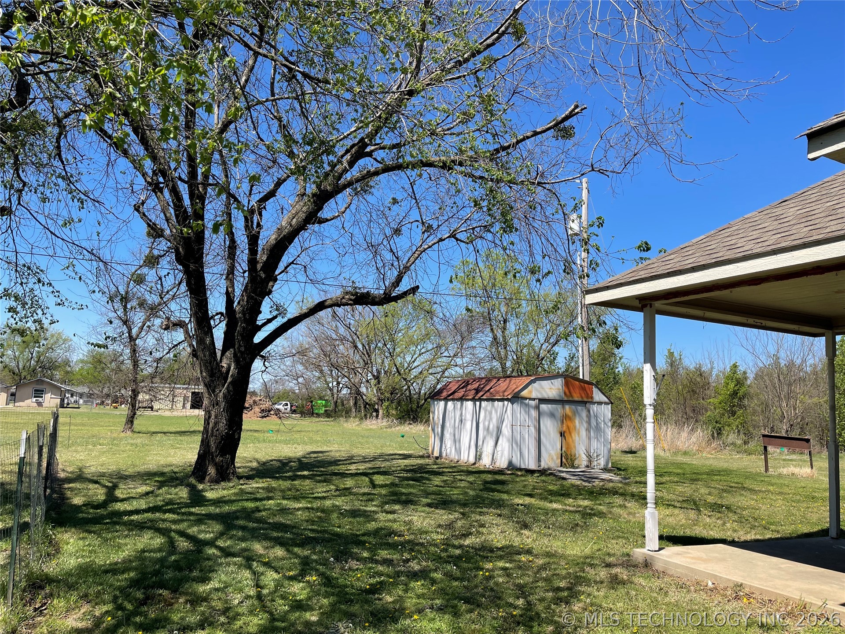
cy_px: 317
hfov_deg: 69.4
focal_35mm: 25
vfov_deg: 54.9
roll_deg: -2.6
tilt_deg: +6.7
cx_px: 422
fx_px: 610
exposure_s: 1/2660
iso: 32
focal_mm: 5.1
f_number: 1.6
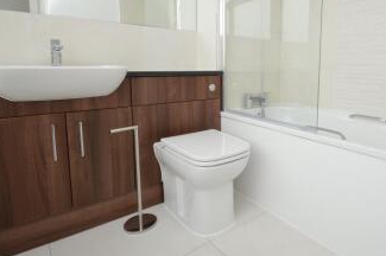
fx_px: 236
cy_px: 87
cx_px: 259
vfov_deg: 56.0
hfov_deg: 76.0
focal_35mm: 22
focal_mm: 10
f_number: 5.6
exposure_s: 1/125
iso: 400
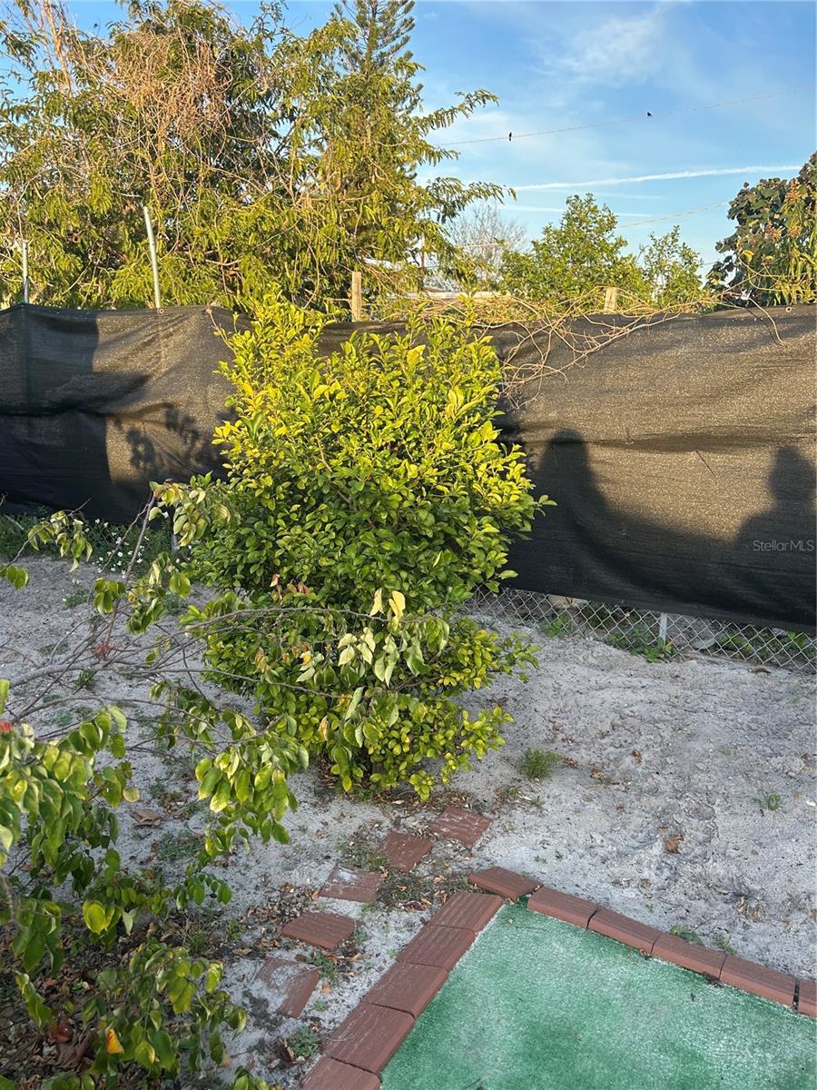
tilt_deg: -11.5
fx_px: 818
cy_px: 545
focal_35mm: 26
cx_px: 408
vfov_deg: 67.3
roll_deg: +0.0
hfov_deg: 53.1
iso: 50
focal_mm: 5.7
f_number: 1.5
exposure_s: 1/401
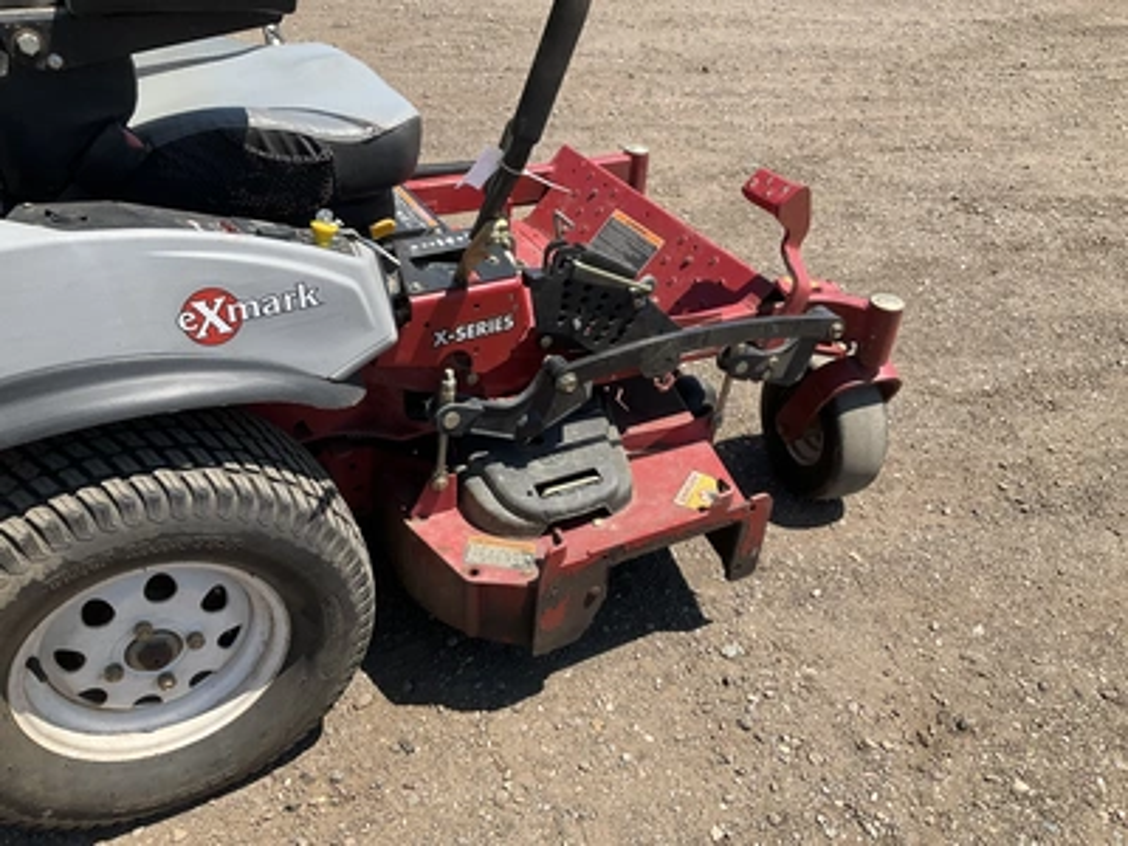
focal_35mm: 29
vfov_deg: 48.2
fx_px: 945
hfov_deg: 61.7
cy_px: 423
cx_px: 564
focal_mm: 3
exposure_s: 1/1195
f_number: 1.8
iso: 25
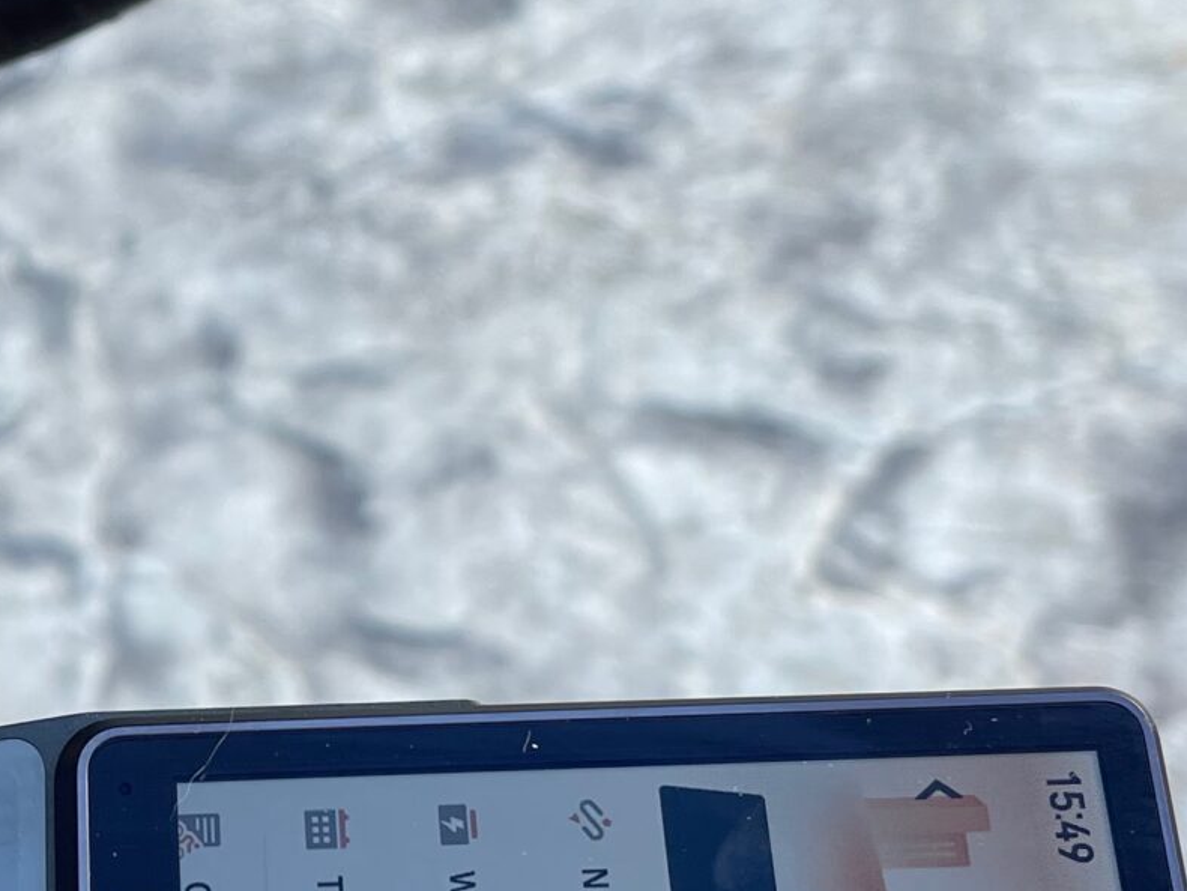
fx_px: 2778
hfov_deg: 23.6
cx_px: 182
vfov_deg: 18.2
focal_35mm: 81
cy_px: 398
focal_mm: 5.1
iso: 40
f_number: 1.6
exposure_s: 1/121
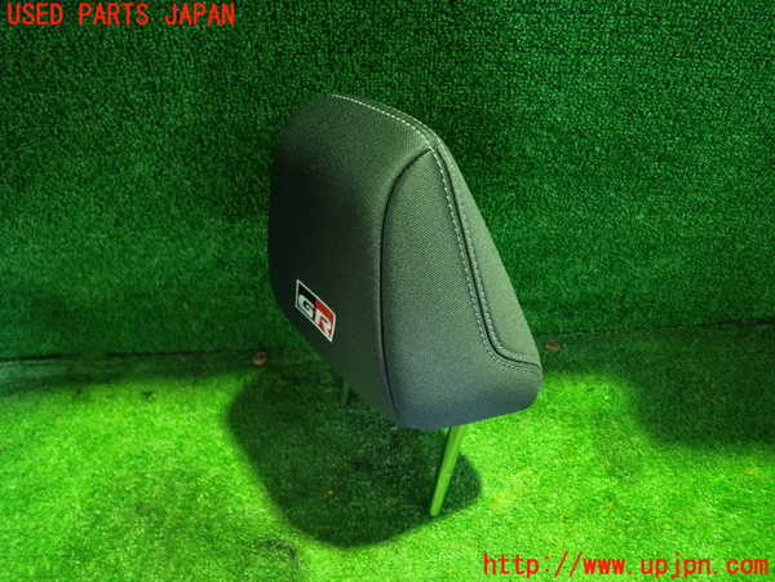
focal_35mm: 25
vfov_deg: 54.9
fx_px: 560
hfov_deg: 69.4
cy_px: 291
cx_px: 388
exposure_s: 1/15
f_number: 2
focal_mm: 4.5
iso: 800
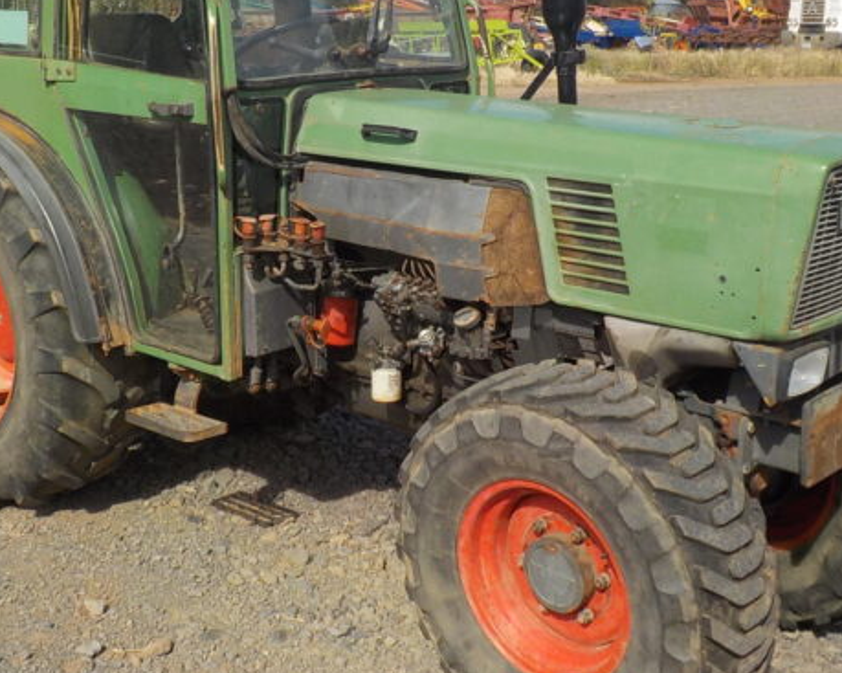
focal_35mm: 51
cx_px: 376
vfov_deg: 29.6
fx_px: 1271
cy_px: 293
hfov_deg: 36.6
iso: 125
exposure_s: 1/1250
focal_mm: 4.1
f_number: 3.3
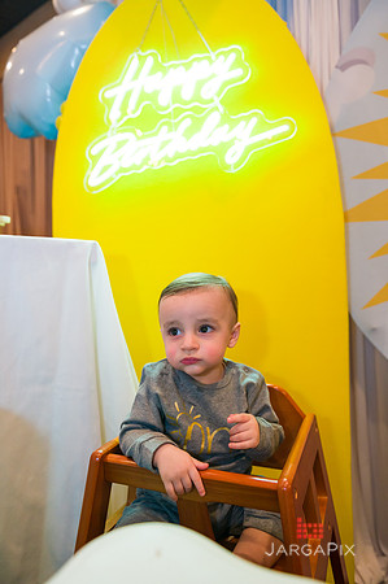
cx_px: 194
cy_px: 292
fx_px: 421
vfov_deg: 69.4
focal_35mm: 26
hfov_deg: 49.5
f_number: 4
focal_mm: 26
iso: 1600
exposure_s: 1/200
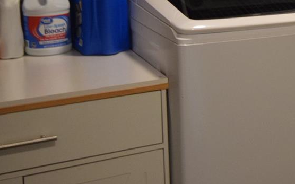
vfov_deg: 14.4
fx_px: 707
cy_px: -32
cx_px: 347
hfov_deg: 21.9
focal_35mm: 88
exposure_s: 1/25
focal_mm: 20
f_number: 5.6
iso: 1600
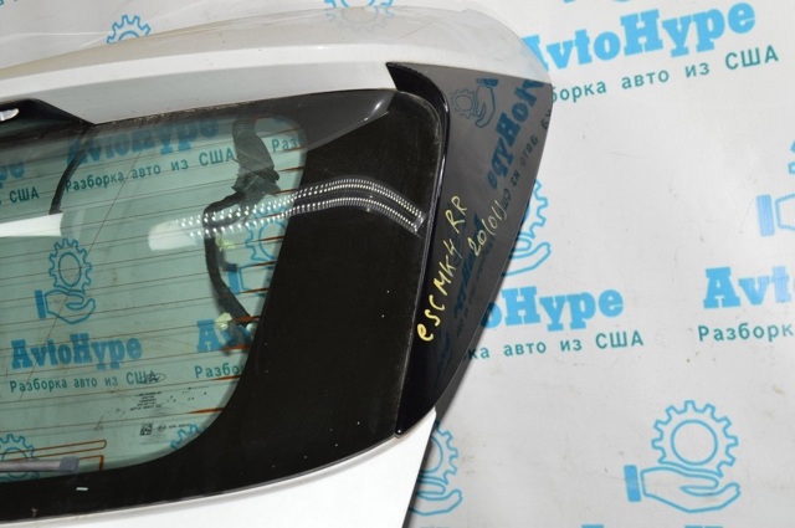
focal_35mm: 46
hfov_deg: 42.4
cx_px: 398
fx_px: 1026
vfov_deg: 28.9
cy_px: 264
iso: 100
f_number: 8
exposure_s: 1/60
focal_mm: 31
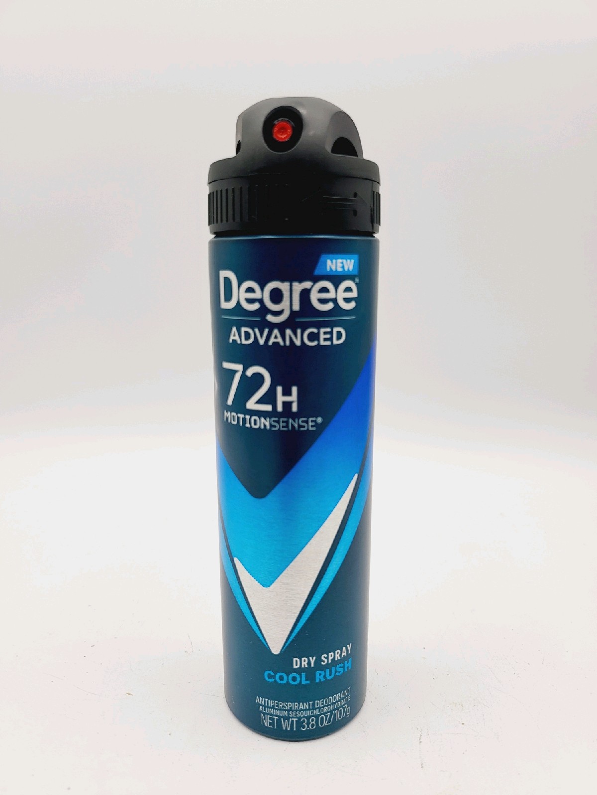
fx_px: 552
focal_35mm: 24
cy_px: 398
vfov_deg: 71.6
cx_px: 298
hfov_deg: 56.8
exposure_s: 1/833
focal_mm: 5
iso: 40
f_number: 1.8
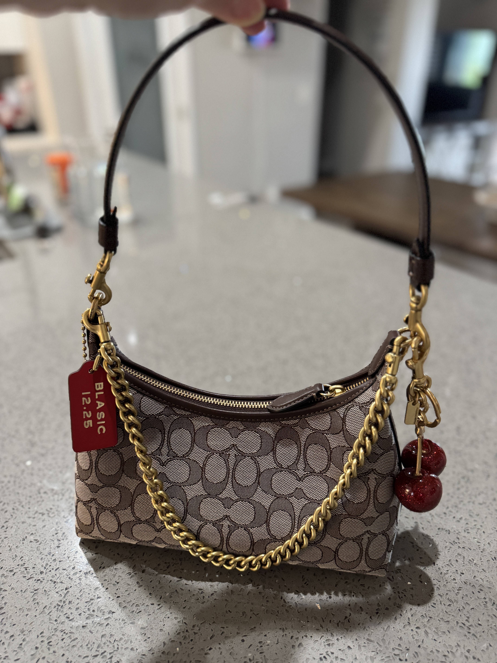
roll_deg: -0.1
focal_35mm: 24
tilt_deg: -29.5
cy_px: 332
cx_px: 248
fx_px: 459
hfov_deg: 56.8
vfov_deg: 71.6
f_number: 1.78
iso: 800
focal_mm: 6.76
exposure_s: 1/60
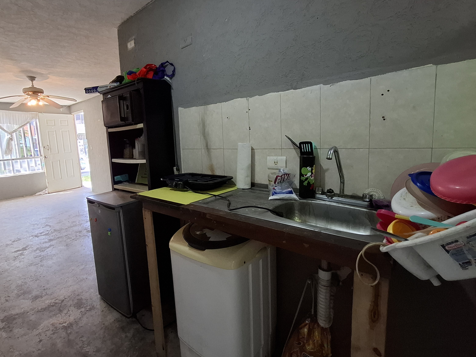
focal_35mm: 17
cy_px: 164
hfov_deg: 90.4
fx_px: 234
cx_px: 204
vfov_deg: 74.6
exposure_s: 1/40
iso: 160
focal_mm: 1.74
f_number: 2.2
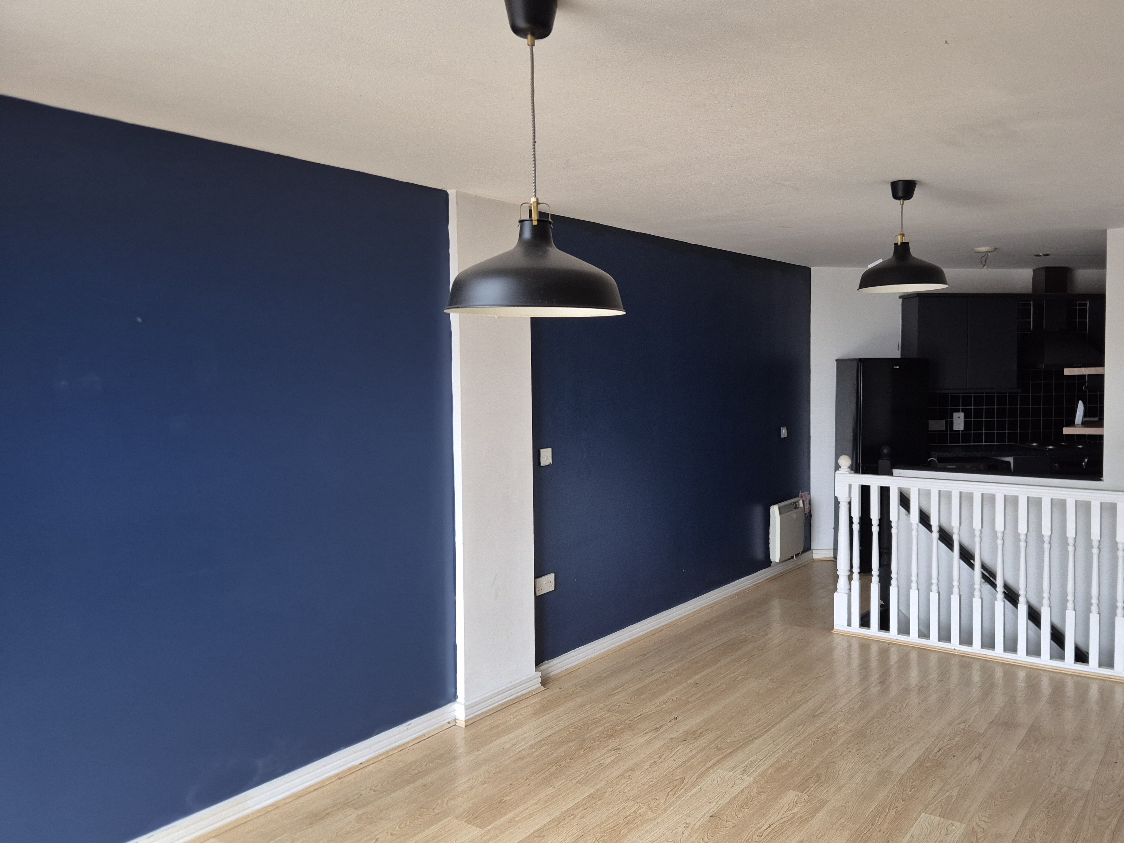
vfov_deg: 49.7
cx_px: 679
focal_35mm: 28
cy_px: 404
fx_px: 909
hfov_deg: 62.8
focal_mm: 5.4
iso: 400
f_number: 1.8
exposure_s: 1/100
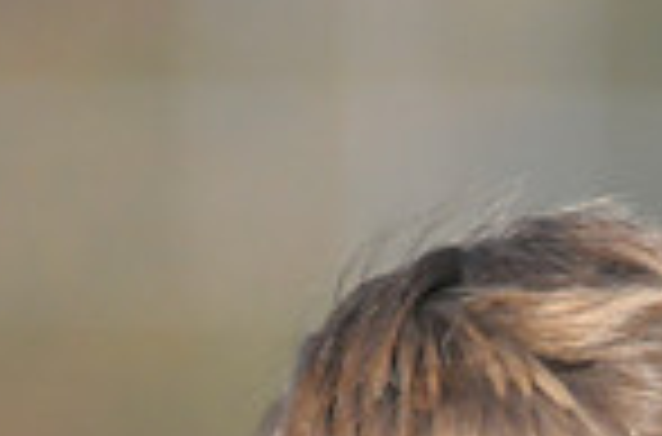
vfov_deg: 0.6
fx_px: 43515
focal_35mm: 2374
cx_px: 730
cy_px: 744
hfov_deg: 0.9
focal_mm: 400
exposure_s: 1/8000
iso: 1600
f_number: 4
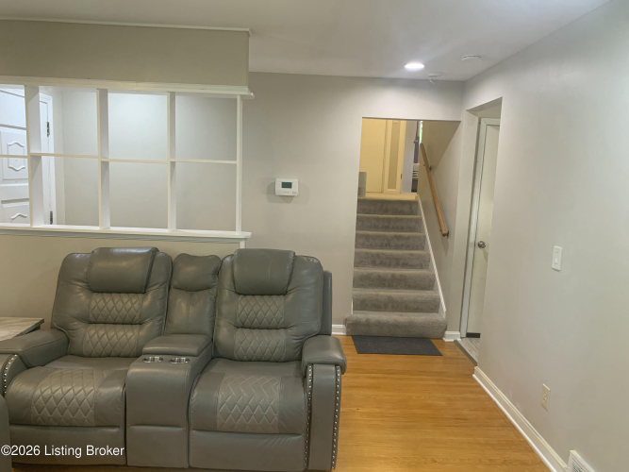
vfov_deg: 53.0
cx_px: 314
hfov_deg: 67.3
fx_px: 472
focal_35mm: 26
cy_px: 236
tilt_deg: -9.0
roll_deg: -2.5
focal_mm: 4.25
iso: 125
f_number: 1.8
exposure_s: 1/60
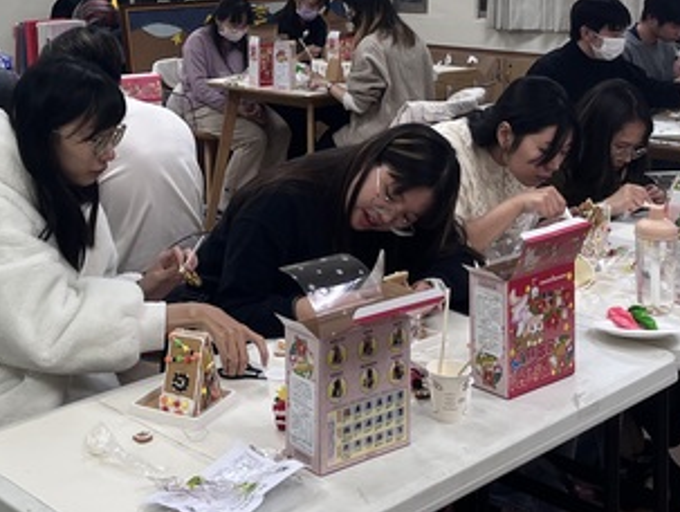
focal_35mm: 60
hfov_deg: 31.9
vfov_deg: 23.4
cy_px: -6
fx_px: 1180
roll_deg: +0.5
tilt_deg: -2.9
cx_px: 238
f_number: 1.6
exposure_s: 1/120
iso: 64
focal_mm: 5.1
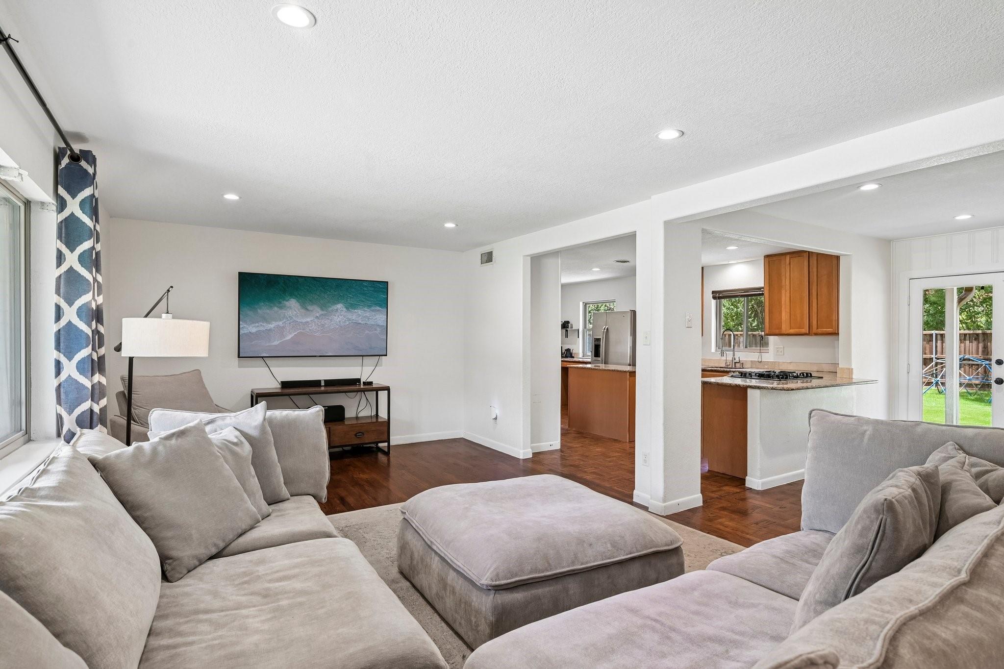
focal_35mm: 18
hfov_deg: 90.0
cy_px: 334
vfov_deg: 67.4
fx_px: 502
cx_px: 502
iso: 400
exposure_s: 1/20
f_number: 8
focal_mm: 18
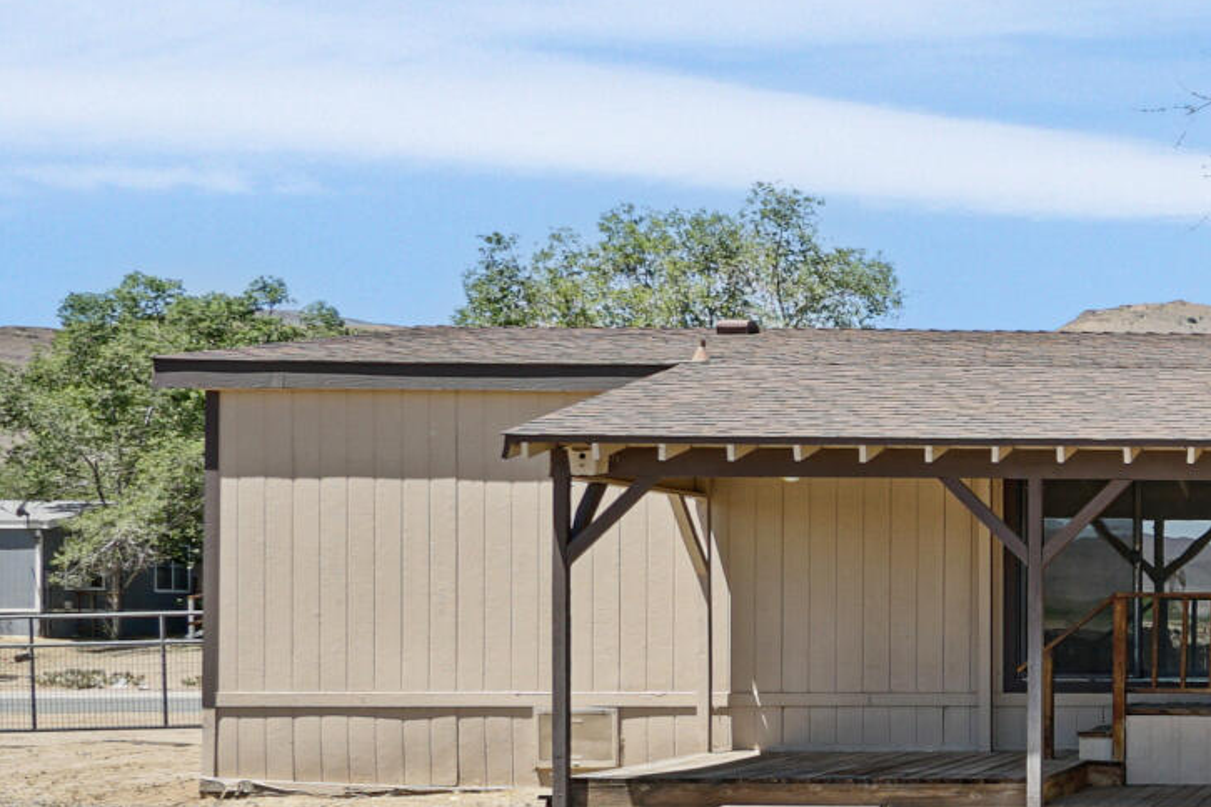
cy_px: 595
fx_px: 2085
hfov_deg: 26.7
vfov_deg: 21.7
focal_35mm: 62
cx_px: 1620
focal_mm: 10
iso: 160
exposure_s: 1/60
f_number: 8
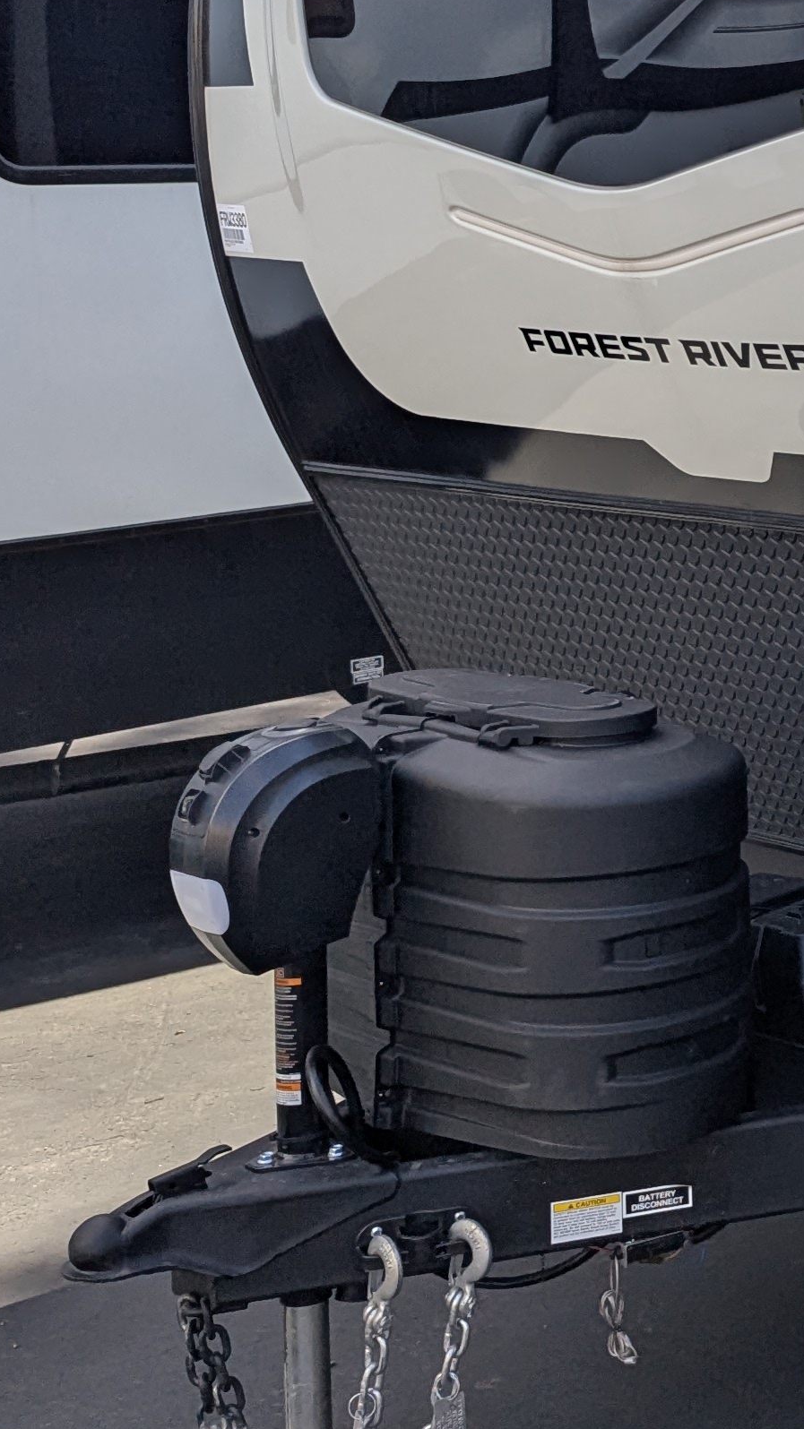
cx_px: 1476
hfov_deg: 15.3
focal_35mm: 67
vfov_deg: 31.2
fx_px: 2540
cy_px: 463
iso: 43
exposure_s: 1/1244
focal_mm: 6.81
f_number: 1.85
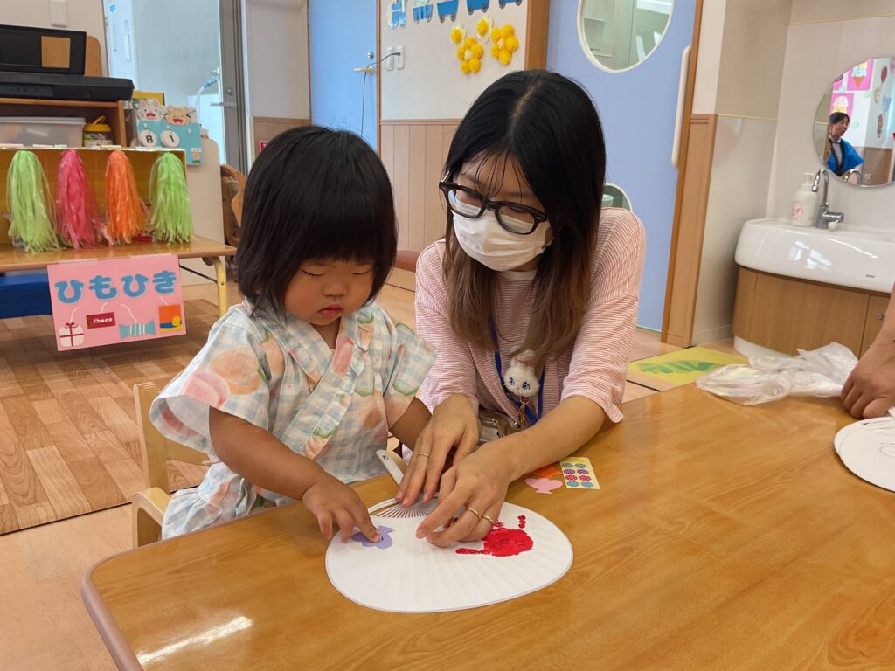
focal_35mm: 29
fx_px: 750
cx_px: 448
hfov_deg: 61.7
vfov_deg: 48.2
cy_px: 336
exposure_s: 1/100
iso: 40
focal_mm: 3
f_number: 1.8
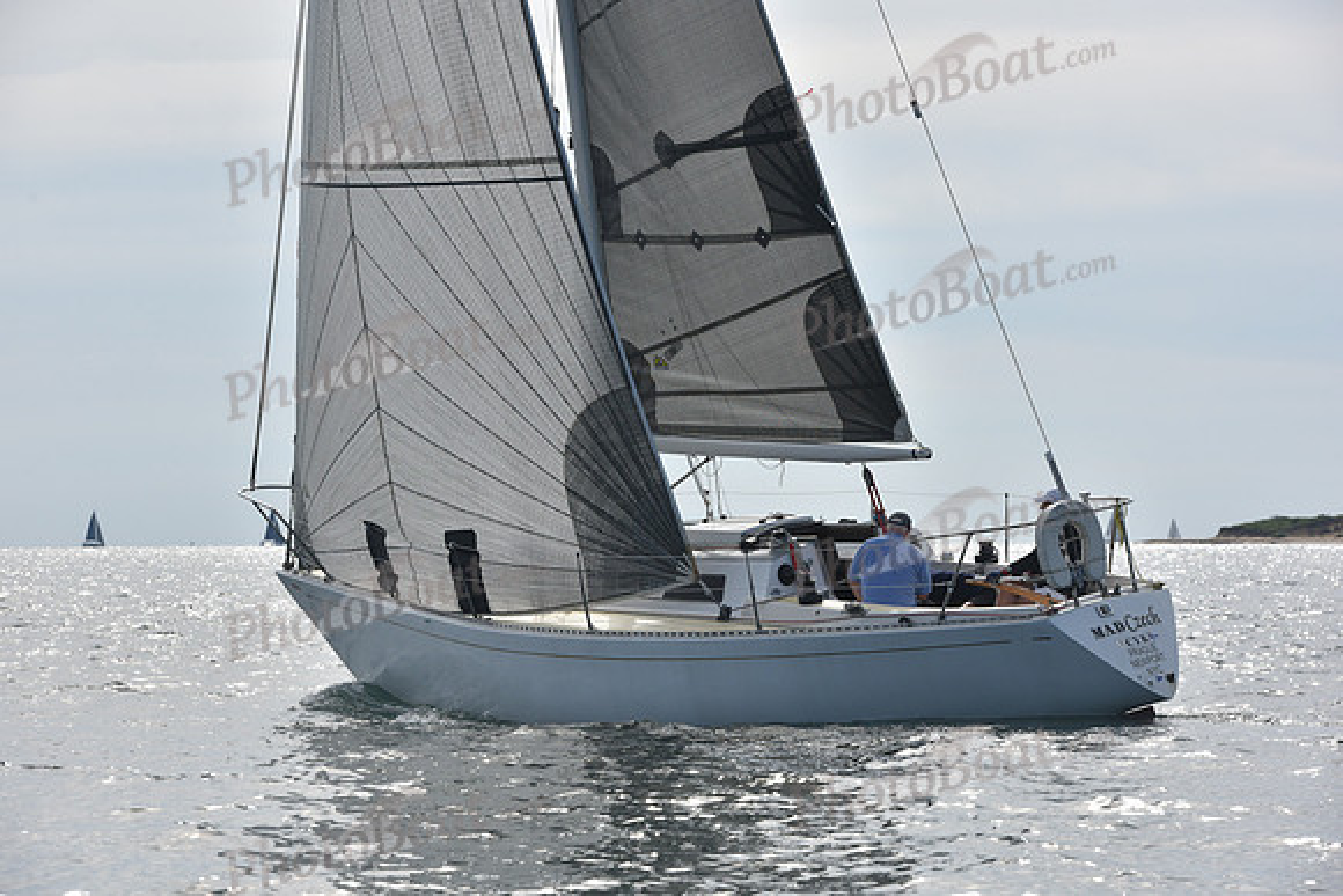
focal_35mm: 140
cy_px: 448
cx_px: 672
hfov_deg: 14.7
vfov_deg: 9.8
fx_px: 5224
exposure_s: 1/1250
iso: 320
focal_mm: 140
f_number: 10
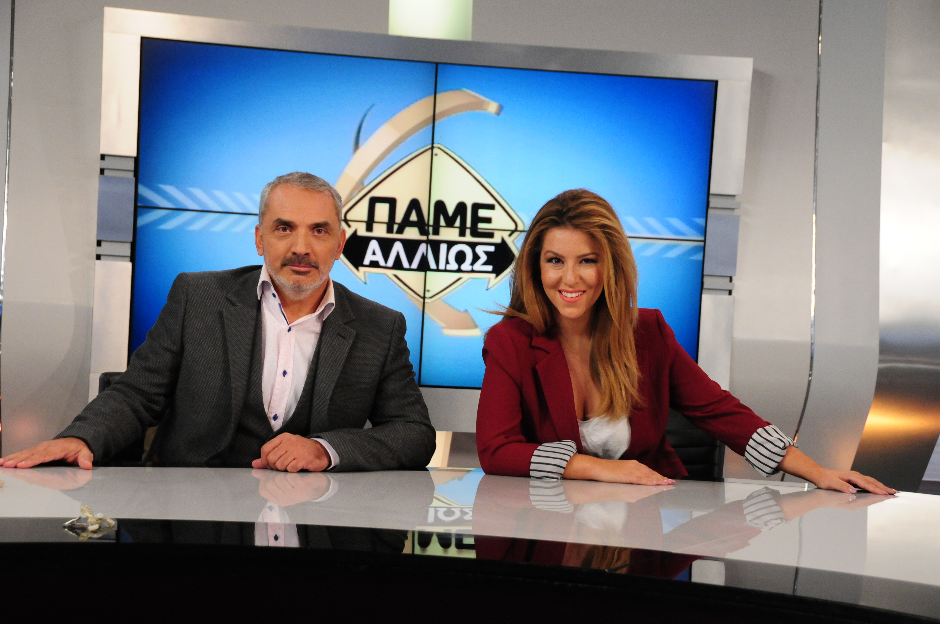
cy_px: 312
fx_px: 1956
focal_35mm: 75
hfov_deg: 27.0
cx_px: 470
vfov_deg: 18.1
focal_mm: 50
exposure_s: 1/80
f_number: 6.3
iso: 1600
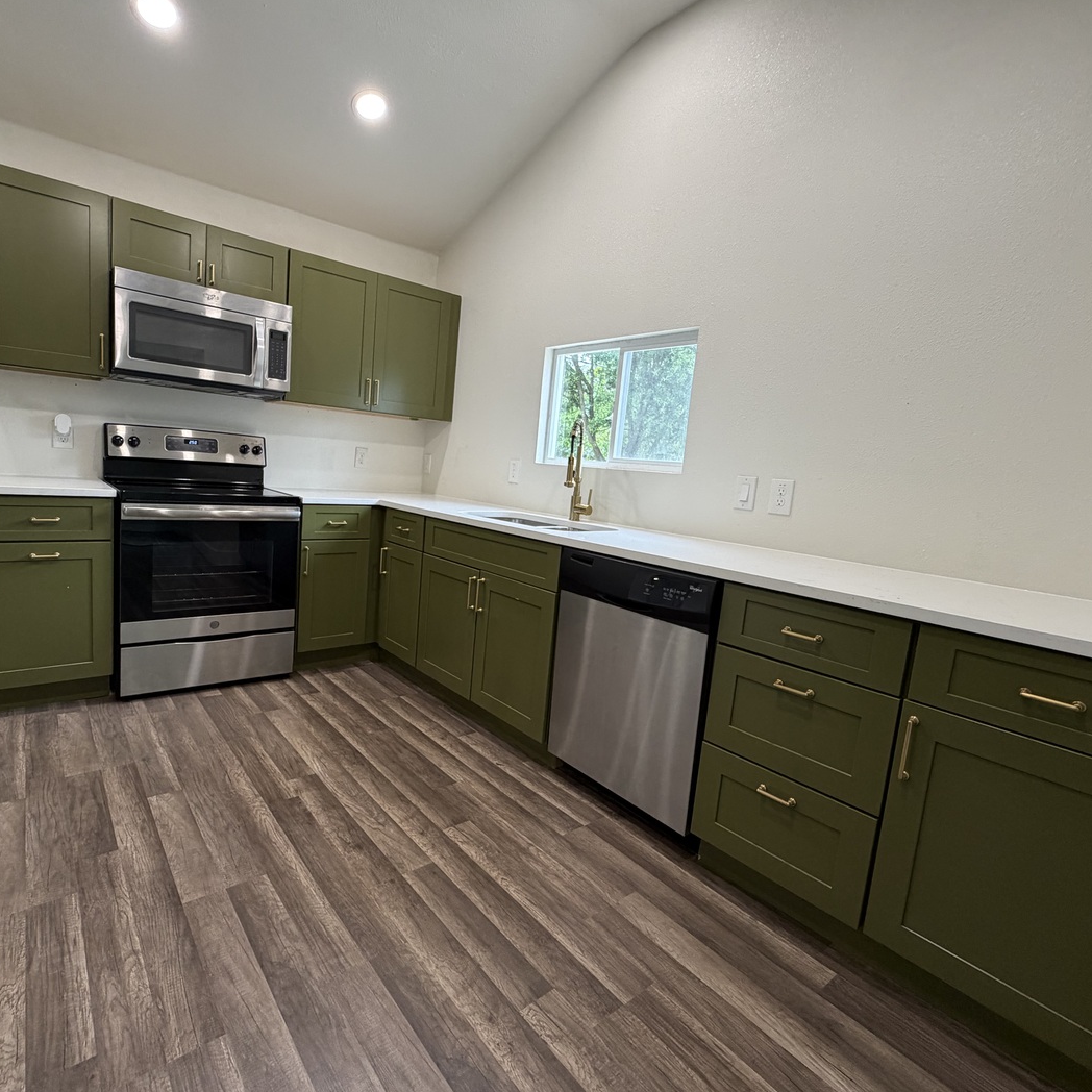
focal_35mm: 17
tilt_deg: -7.5
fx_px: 607
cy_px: 540
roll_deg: -4.8
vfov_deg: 84.0
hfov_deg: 83.7
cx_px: 489
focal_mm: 2.22
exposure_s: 1/120
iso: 200
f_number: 2.2
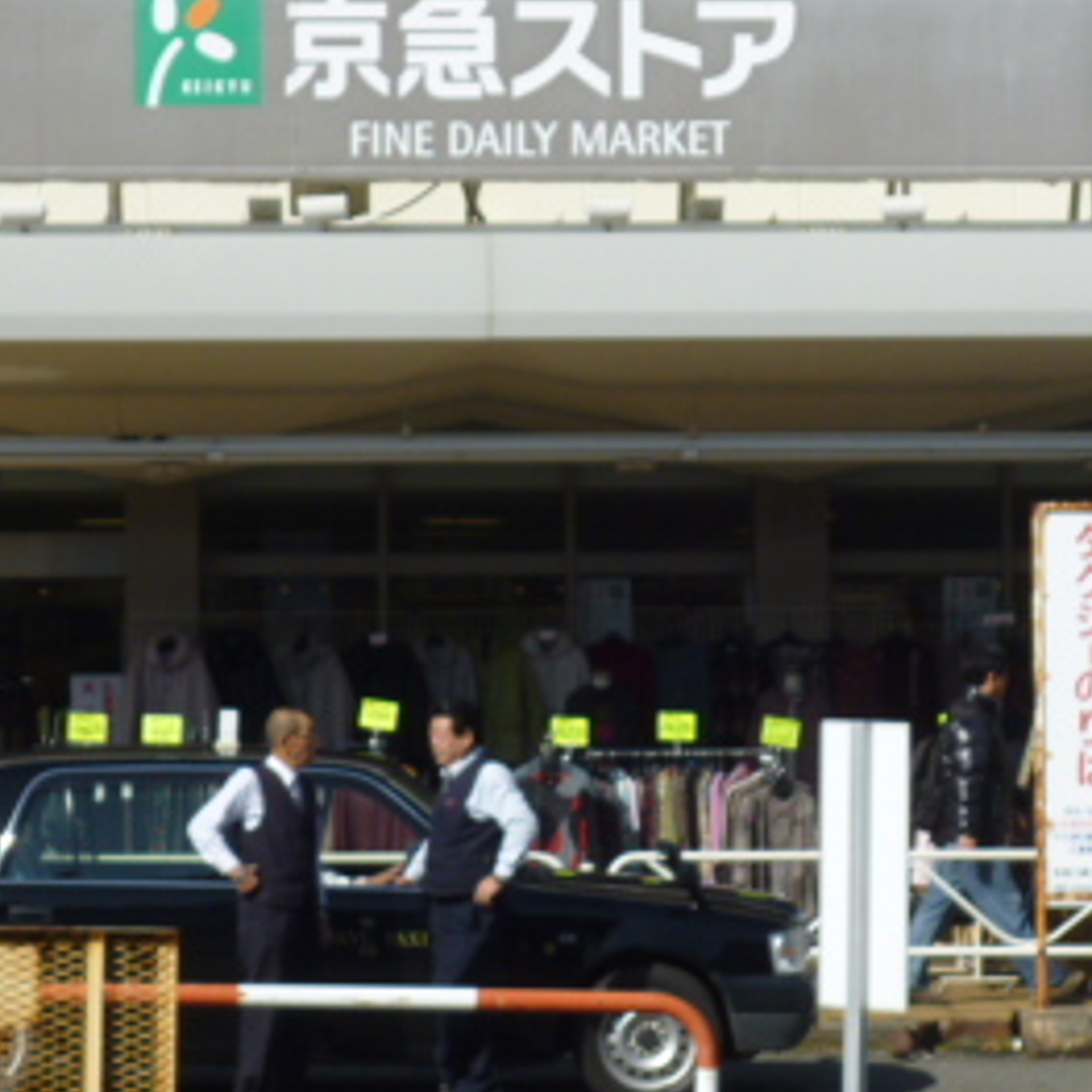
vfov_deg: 10.4
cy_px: 365
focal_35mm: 168
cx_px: 531
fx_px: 5996
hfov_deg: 10.4
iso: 100
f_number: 5.4
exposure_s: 1/500
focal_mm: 13.9
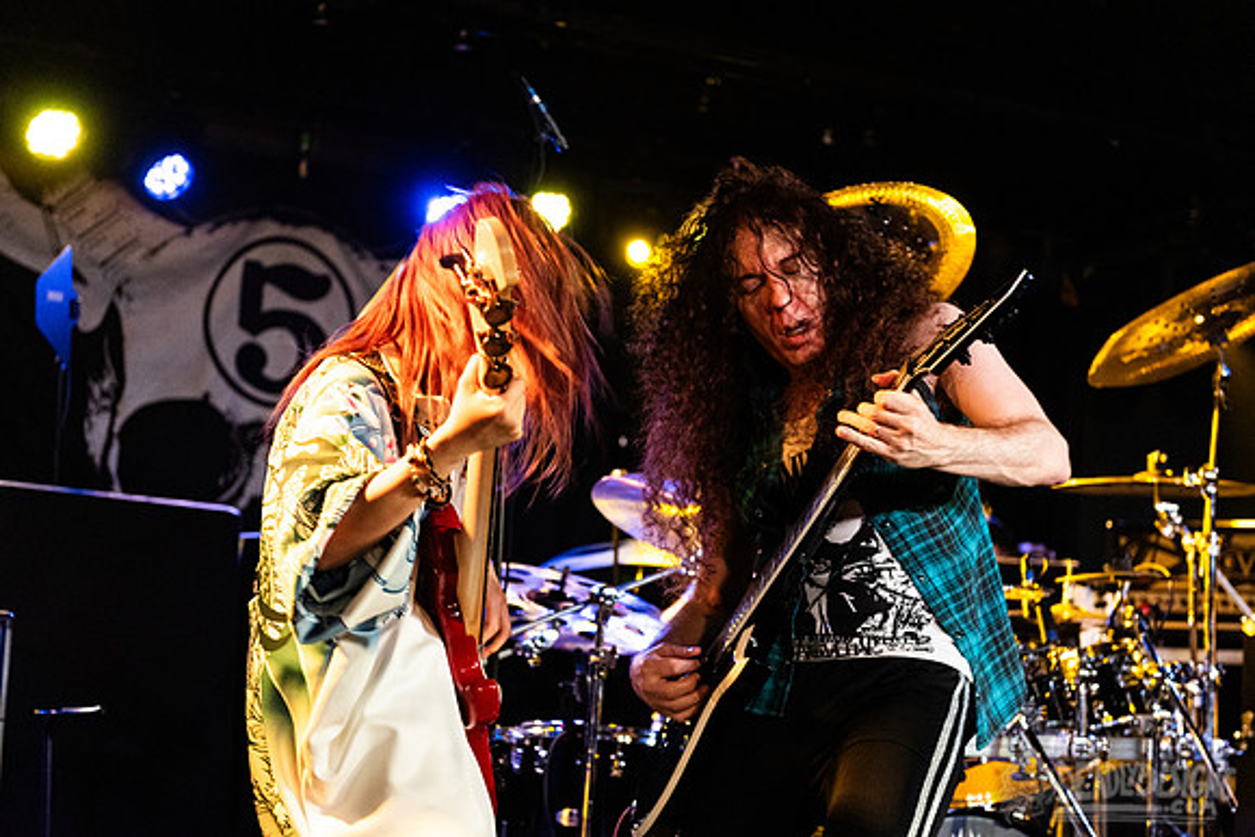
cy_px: 418
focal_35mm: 62
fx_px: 2162
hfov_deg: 32.4
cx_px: 628
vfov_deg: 21.9
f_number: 3.5
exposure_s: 1/160
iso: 2000
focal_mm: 62
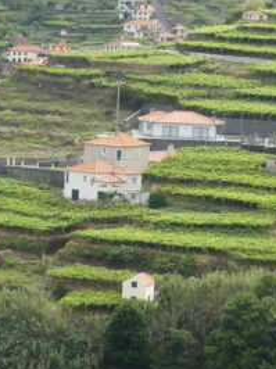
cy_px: -135
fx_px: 2257
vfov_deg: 9.2
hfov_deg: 7.0
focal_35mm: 212
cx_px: 250
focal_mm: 9.9
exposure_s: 1/250
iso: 100
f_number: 4
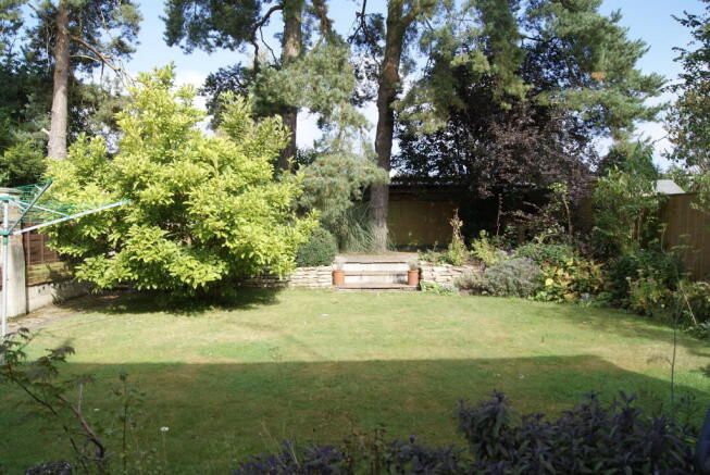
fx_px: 770
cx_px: 355
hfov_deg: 49.5
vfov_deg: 34.3
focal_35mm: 39
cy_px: 238
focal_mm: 26
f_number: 9
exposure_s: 1/100
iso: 100
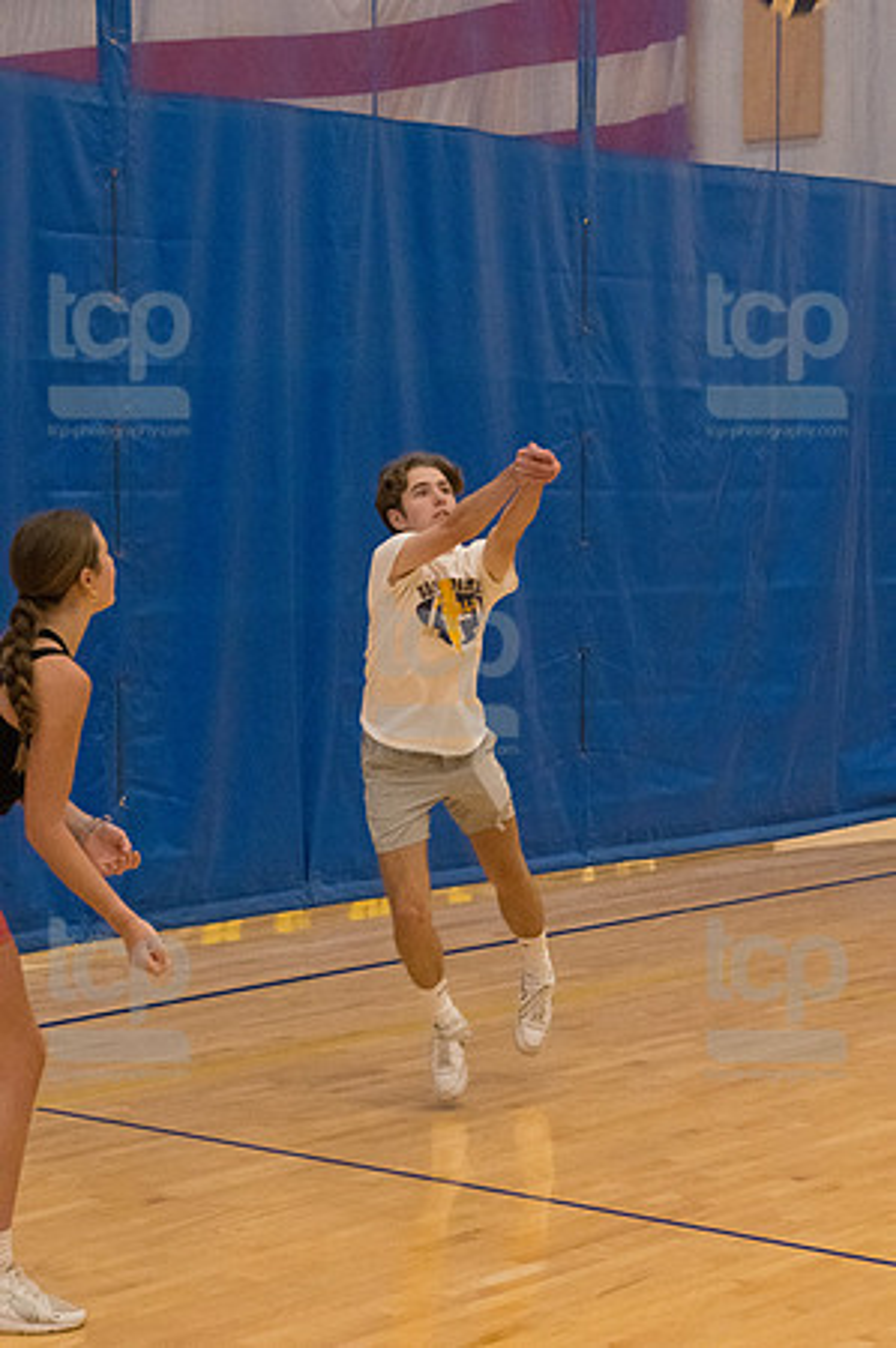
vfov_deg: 24.2
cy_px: 674
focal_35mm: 84
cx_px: 448
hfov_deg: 16.2
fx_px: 3143
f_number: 5.6
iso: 10000
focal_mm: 56
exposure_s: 1/400
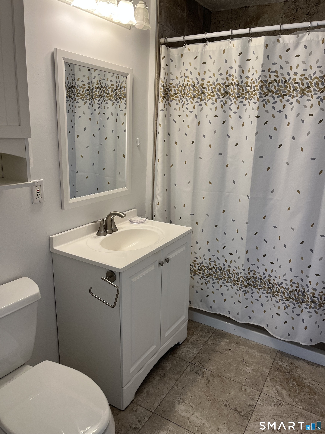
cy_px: 217
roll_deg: -1.9
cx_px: 162
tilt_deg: -16.0
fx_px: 325
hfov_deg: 53.1
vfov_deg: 67.3
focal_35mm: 26
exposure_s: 1/120
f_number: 1.6
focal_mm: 5.1
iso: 80
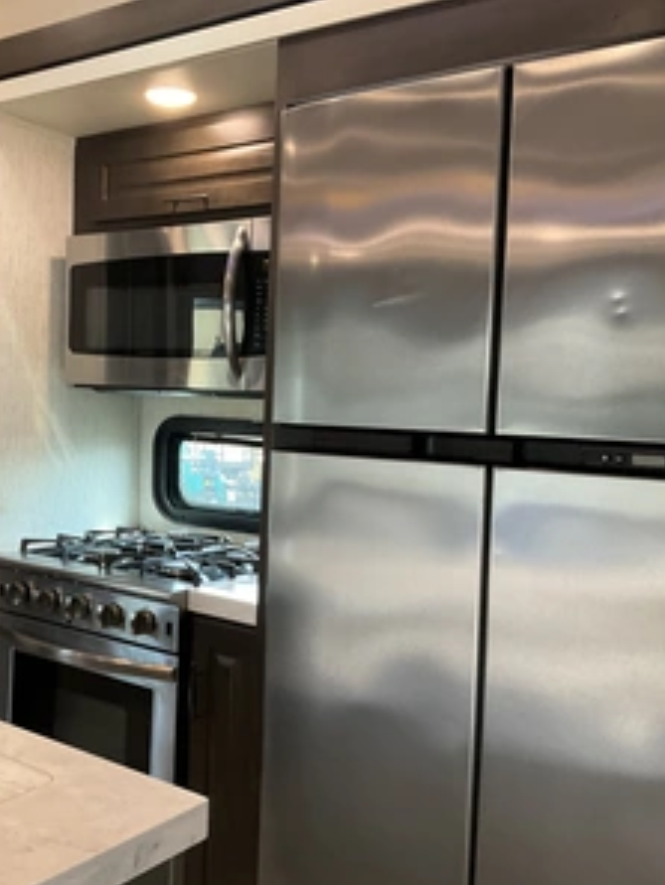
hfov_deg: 36.1
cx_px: 179
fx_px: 998
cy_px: 444
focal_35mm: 39
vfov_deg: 47.8
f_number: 1.8
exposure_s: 1/60
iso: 125
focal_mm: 3
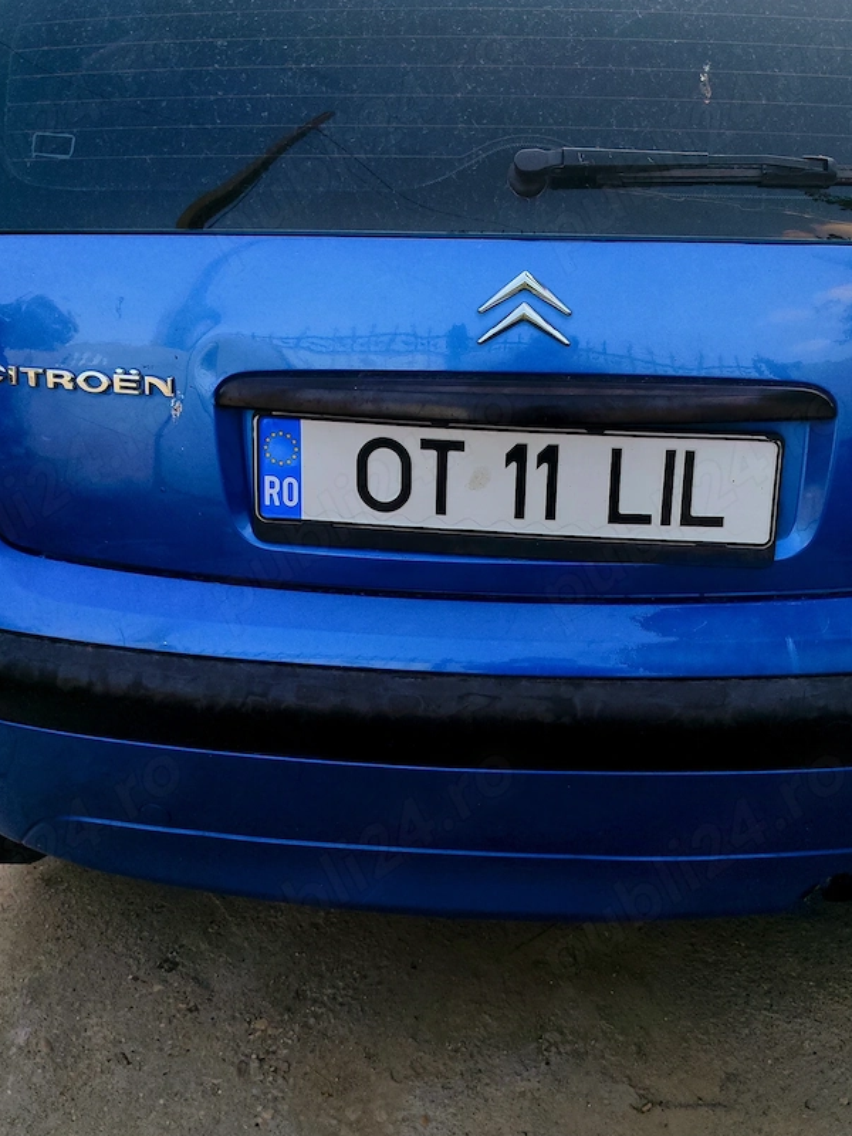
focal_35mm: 40
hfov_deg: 35.8
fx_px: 1313
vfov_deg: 46.8
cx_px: 527
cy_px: 582
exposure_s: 1/490
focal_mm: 5.24
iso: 52
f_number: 1.7
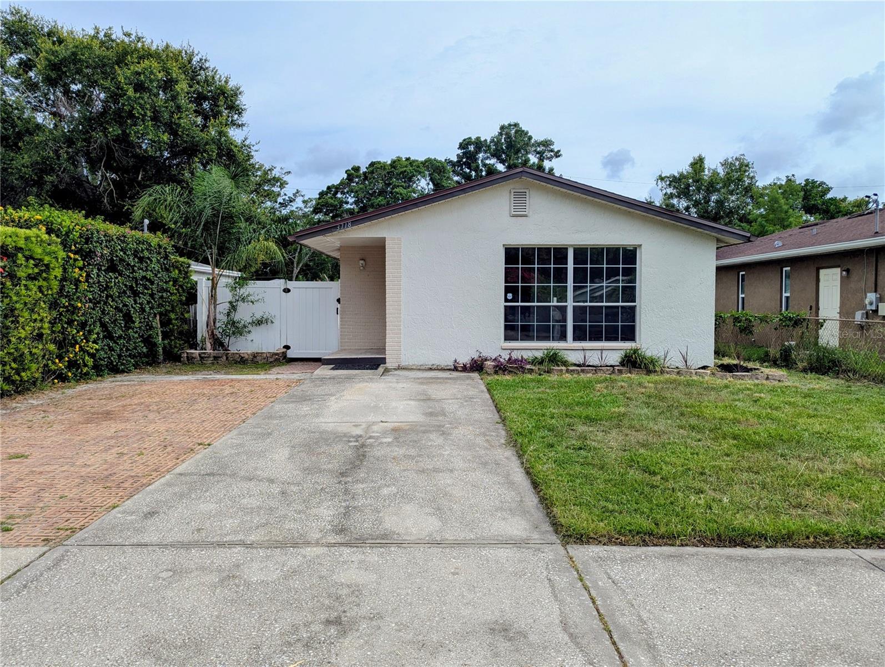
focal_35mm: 24
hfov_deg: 71.5
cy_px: 334
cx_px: 442
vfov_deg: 56.9
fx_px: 614
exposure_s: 1/1048
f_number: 1.85
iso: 28
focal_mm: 6.81
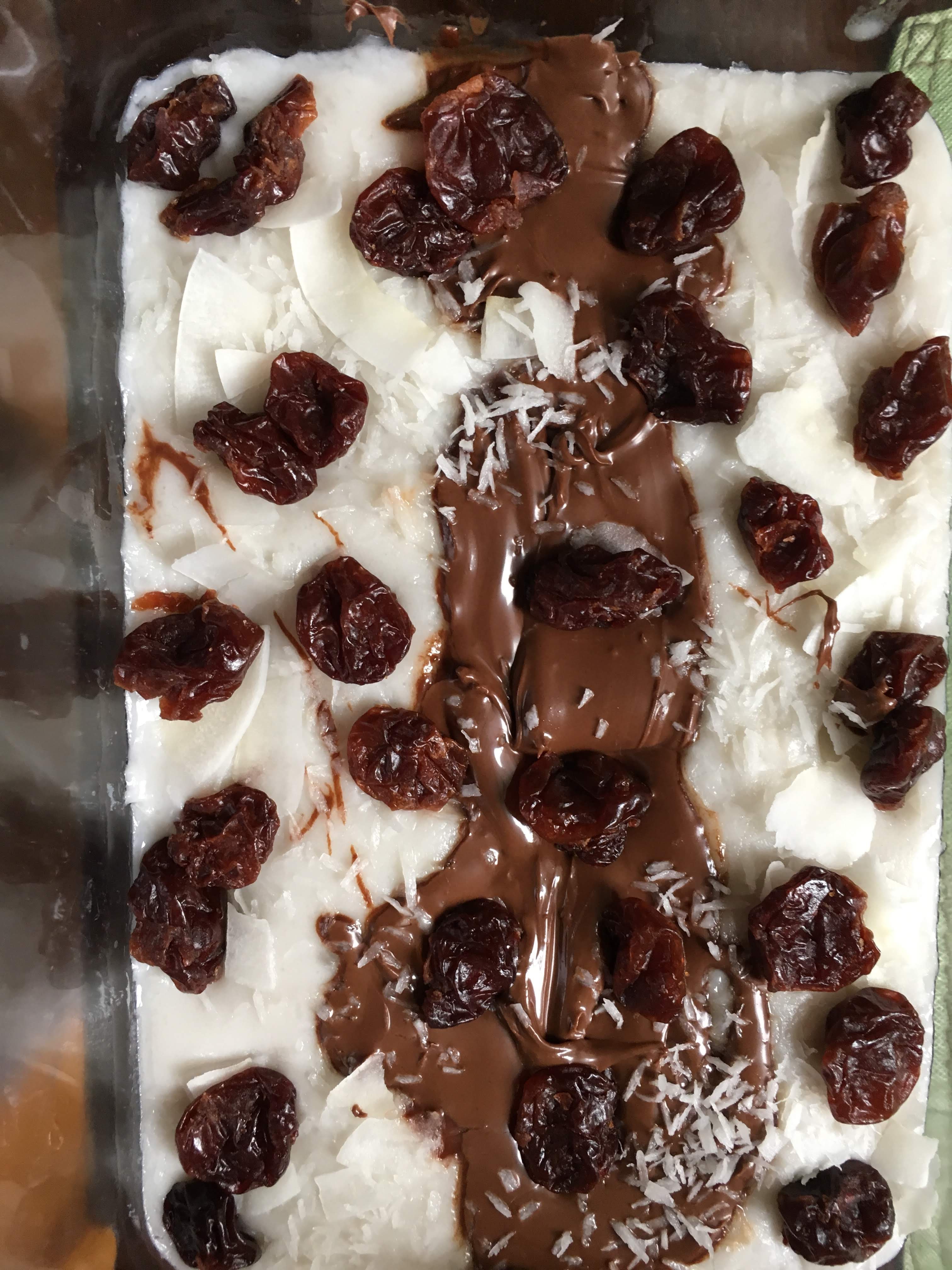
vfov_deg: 61.7
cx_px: 476
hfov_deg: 48.2
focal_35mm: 29
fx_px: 1063
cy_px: 635
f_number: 2.2
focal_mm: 4.15
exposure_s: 1/30
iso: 80
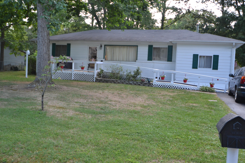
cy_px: 82
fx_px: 245
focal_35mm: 36
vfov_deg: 36.9
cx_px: 122
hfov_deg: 53.1
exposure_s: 1/125
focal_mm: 24
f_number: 5.6
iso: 320
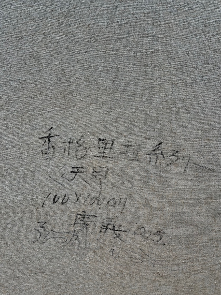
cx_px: 110
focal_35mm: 48
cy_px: 148
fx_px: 409
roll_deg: -1.4
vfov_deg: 39.7
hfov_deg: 30.3
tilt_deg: -19.7
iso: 80
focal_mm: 6.76
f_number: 1.78
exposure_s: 1/100
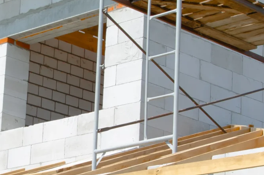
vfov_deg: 8.4
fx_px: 1186
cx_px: 44
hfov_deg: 12.6
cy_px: 99
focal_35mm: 162
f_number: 10
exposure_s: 1/100
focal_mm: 28
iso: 100
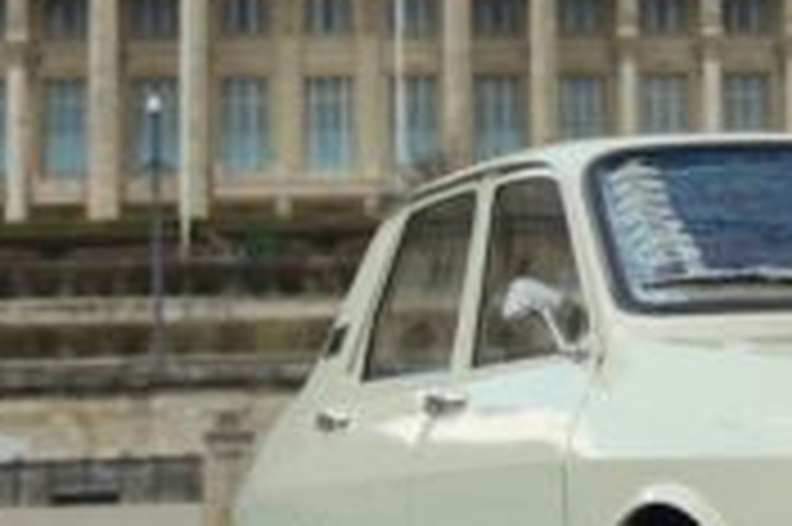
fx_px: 3055
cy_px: 133
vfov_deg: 9.8
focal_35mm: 139
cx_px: 878
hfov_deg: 14.4
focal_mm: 37
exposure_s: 1/320
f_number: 2.8
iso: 100
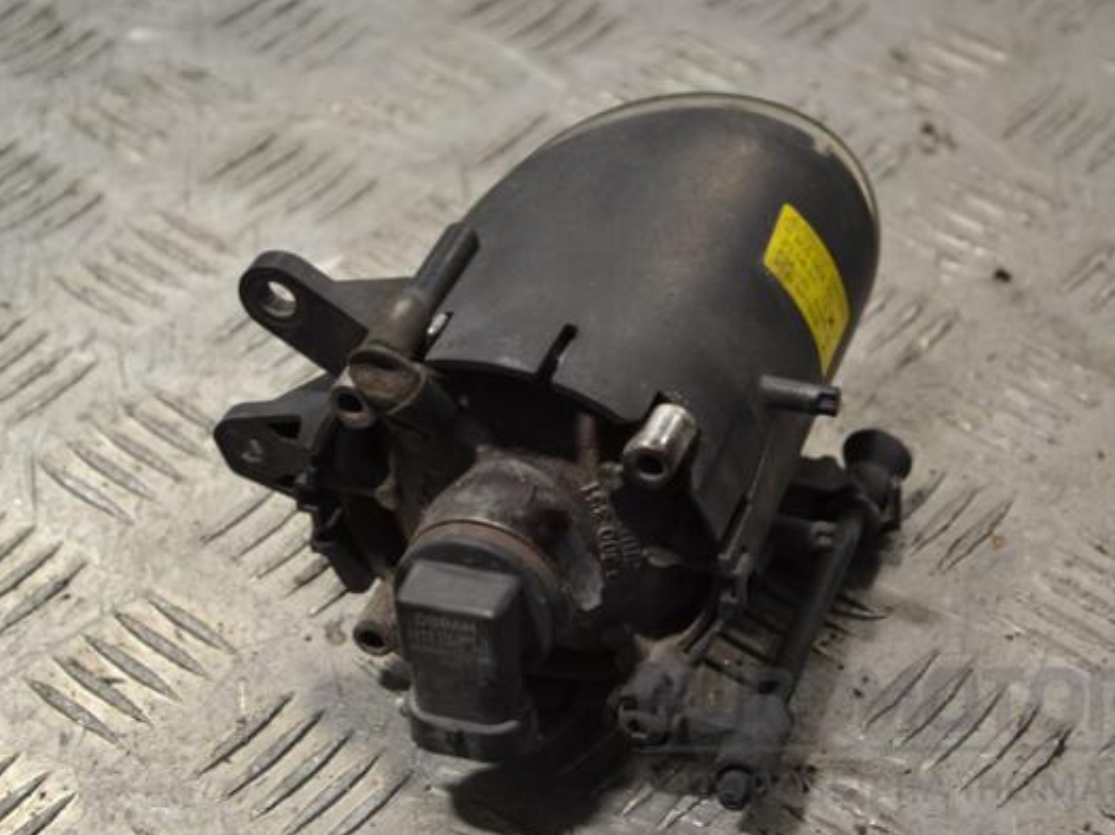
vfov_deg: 16.3
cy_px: 418
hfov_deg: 21.6
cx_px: 598
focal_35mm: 91
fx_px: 2915
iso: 400
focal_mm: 55
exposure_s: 1/60
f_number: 5.6
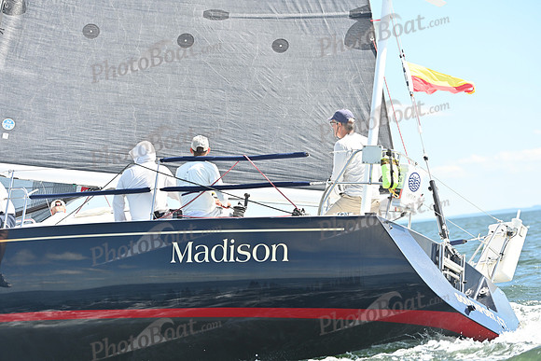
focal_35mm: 110
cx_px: 270
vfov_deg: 12.5
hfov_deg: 18.6
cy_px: 180
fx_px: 1653
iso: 250
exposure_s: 1/1600
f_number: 4.5
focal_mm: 110
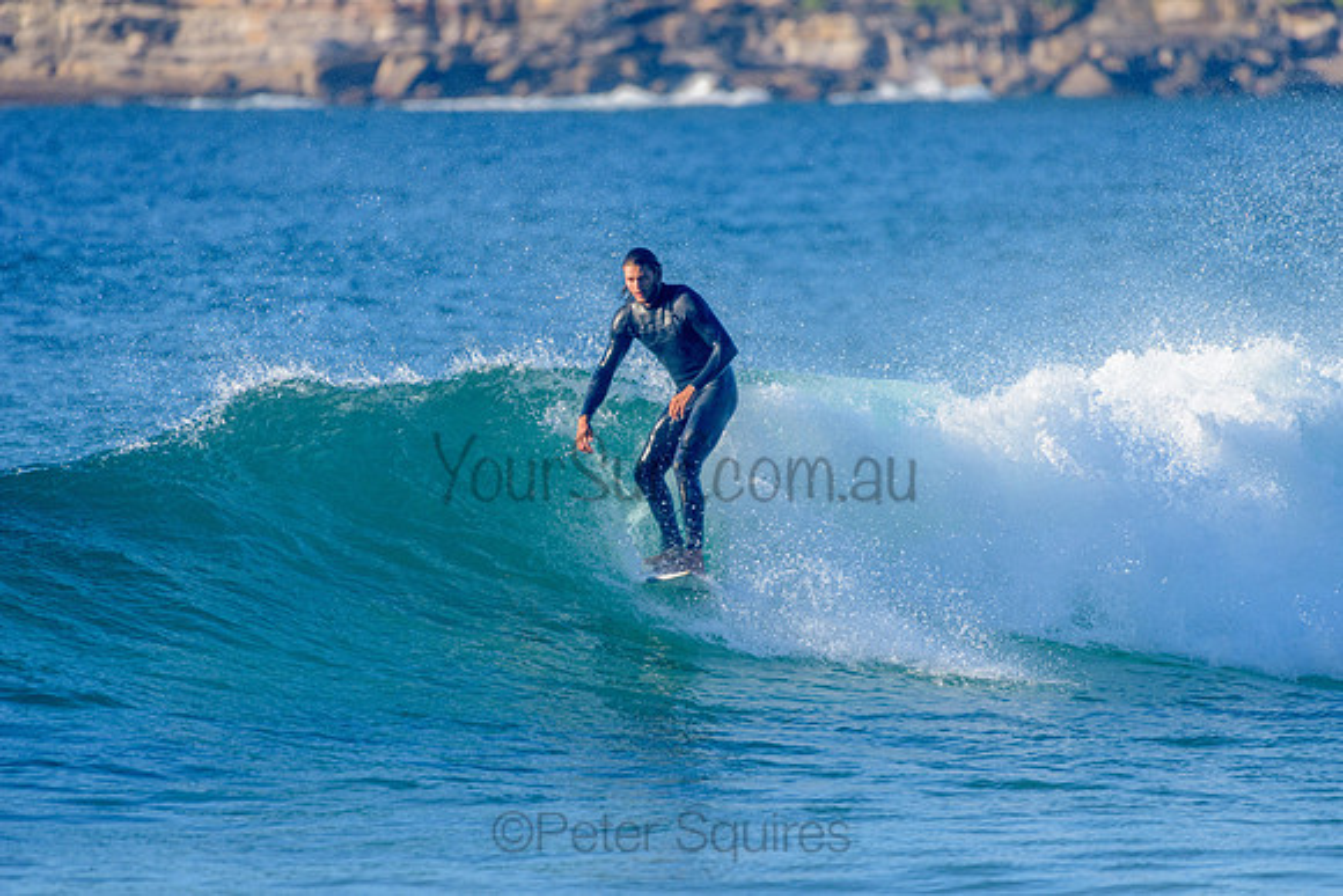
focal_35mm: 500
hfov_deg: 4.1
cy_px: 448
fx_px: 18667
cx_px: 672
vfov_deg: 2.7
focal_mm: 500
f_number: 5.6
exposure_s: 1/2000
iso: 400
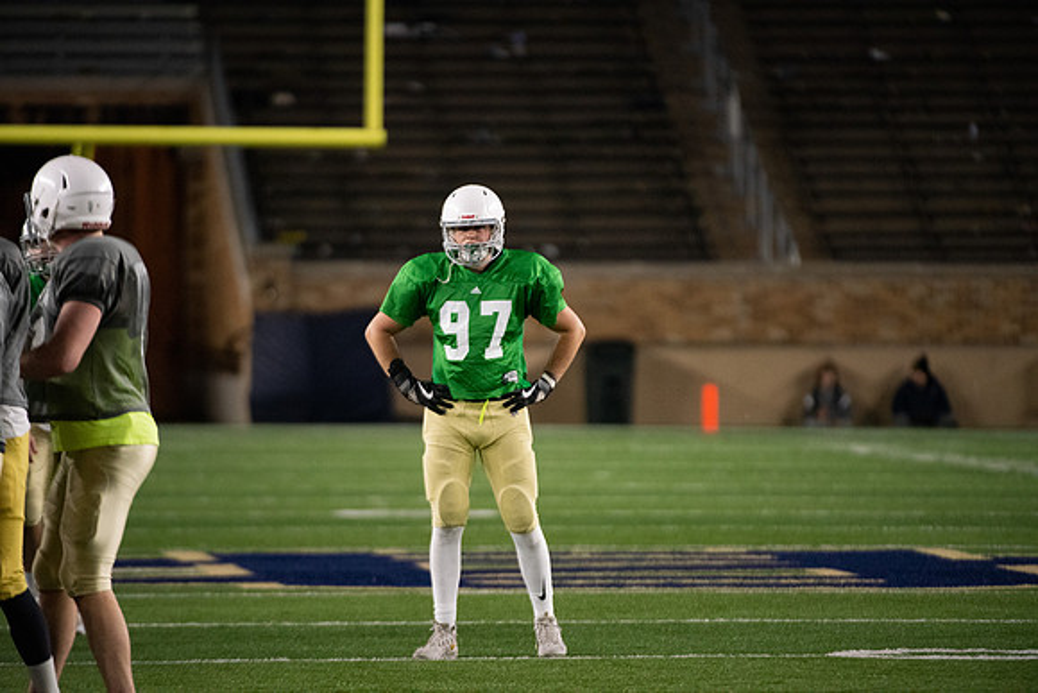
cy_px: 346
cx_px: 519
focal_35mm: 400
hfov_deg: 5.2
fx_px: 11535
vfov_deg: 3.4
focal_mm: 400
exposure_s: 1/500
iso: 5000
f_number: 4
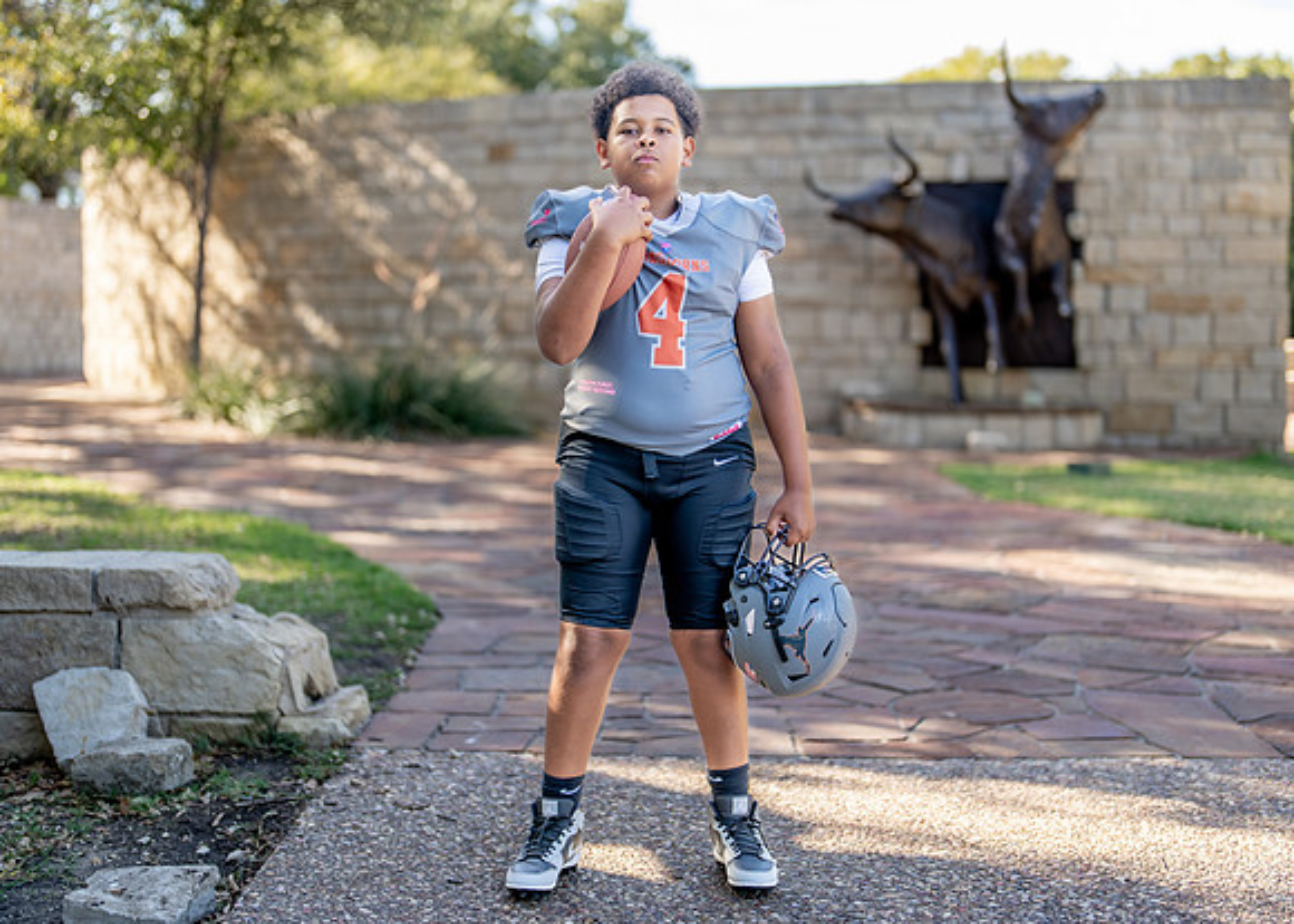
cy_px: 454
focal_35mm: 56
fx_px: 2043
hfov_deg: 35.1
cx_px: 690
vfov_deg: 25.5
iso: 100
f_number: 1.2
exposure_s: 1/1000
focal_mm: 50
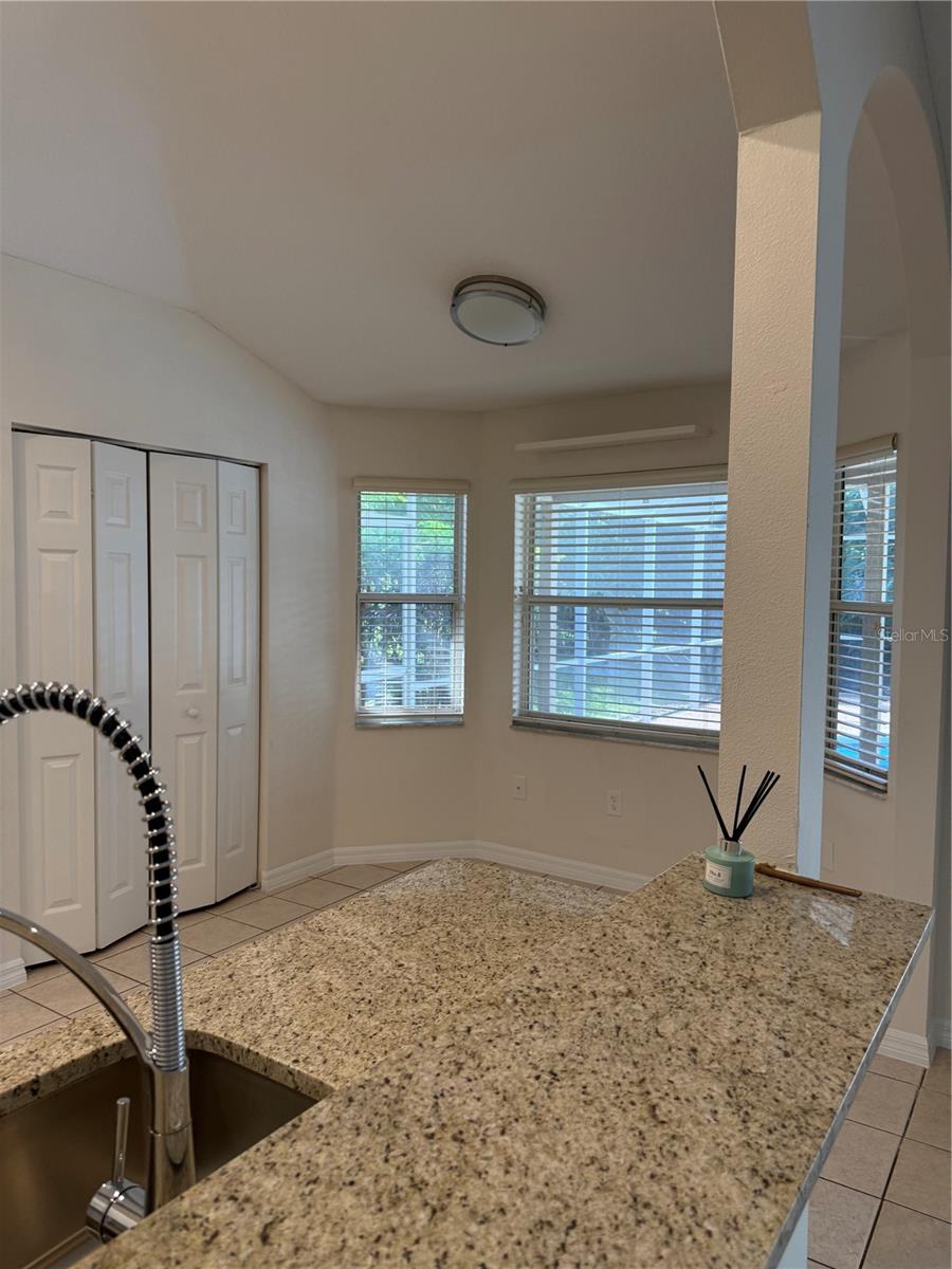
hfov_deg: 56.8
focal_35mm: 24
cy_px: 634
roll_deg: -0.8
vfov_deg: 71.6
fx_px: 880
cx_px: 476
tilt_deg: -4.6
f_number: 1.78
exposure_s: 1/120
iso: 100
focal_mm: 6.76
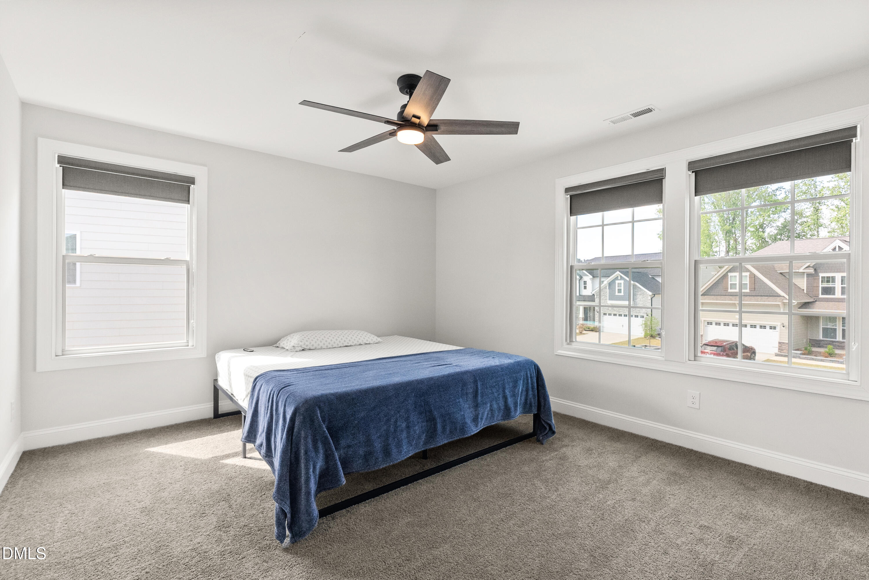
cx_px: 434
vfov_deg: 73.8
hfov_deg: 96.7
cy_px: 290
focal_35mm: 16
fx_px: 386
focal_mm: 16
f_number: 6.3
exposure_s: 1/250
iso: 3200
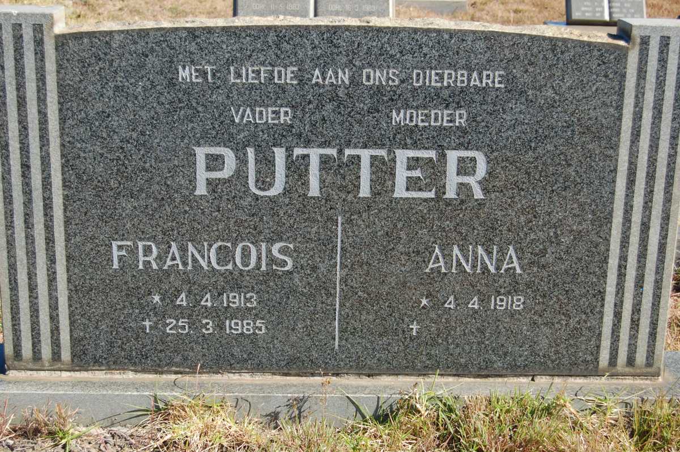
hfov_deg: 33.4
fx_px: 1132
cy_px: 226
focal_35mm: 60
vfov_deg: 22.6
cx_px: 340
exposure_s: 1/250
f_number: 6.3
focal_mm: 40
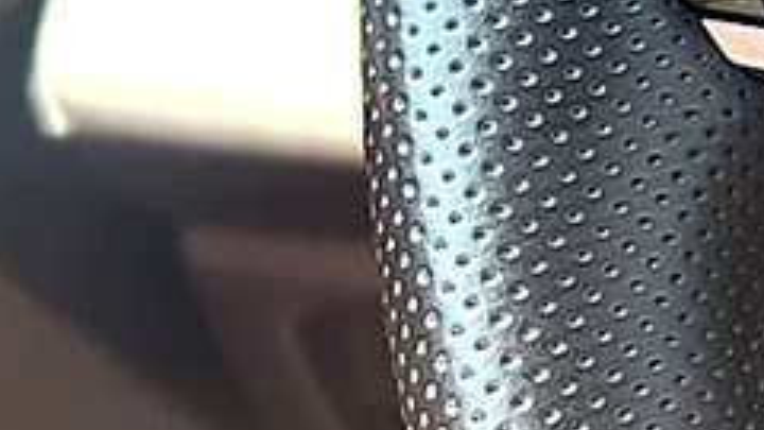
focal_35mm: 111
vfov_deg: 10.6
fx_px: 2249
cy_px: -161
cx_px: 1082
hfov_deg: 17.6
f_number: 1.78
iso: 100
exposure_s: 1/172
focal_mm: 6.86
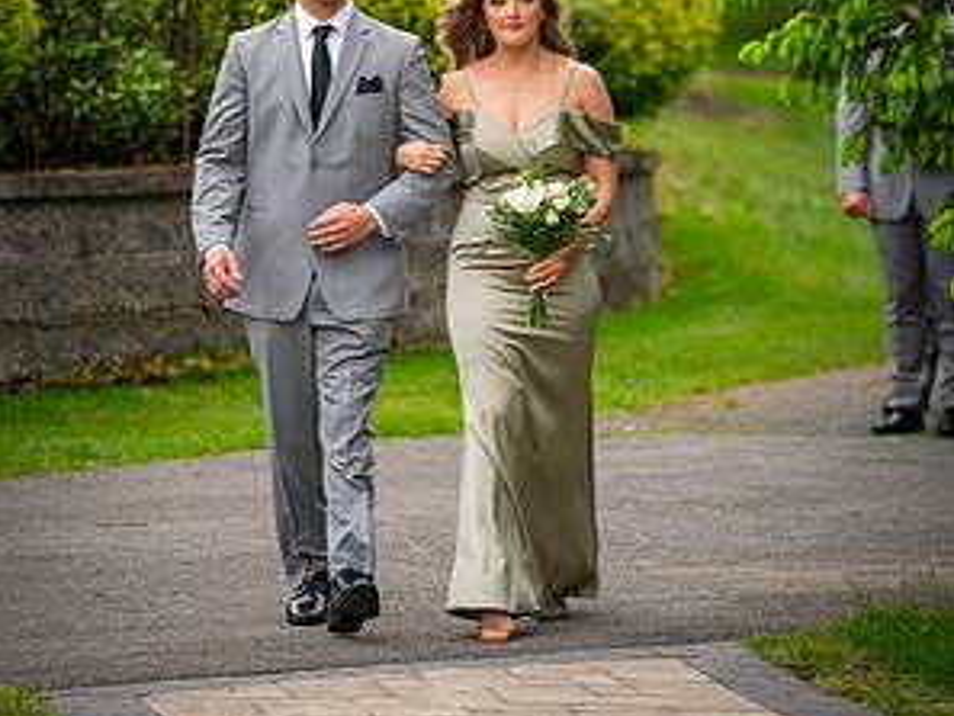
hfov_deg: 7.8
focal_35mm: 255
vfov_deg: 5.8
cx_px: 475
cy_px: 177
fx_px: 7031
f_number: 2.8
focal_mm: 175
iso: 100
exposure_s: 1/320
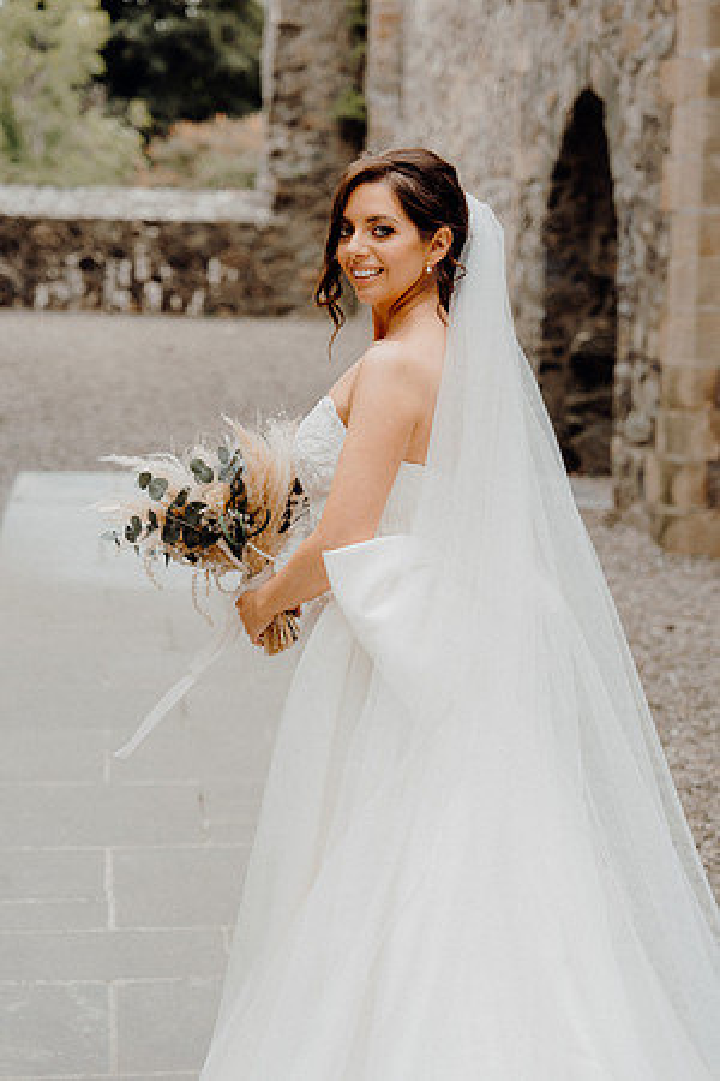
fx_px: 1920
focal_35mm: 64
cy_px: 540
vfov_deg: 31.4
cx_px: 360
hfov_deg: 21.2
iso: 125
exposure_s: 1/160
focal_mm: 64
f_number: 3.5
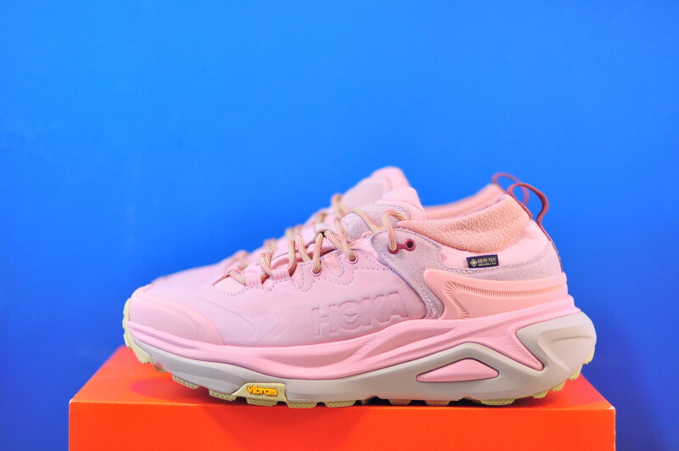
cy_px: 226
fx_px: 1413
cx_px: 340
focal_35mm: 75
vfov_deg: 18.1
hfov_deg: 27.0
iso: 250
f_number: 2
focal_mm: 50
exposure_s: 1/320
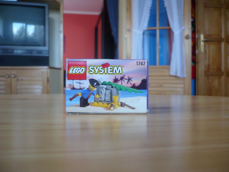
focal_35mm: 35
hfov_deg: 52.6
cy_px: 86
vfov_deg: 40.7
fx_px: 232
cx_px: 114
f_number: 2.8
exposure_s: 1/30
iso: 100
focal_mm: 5.8
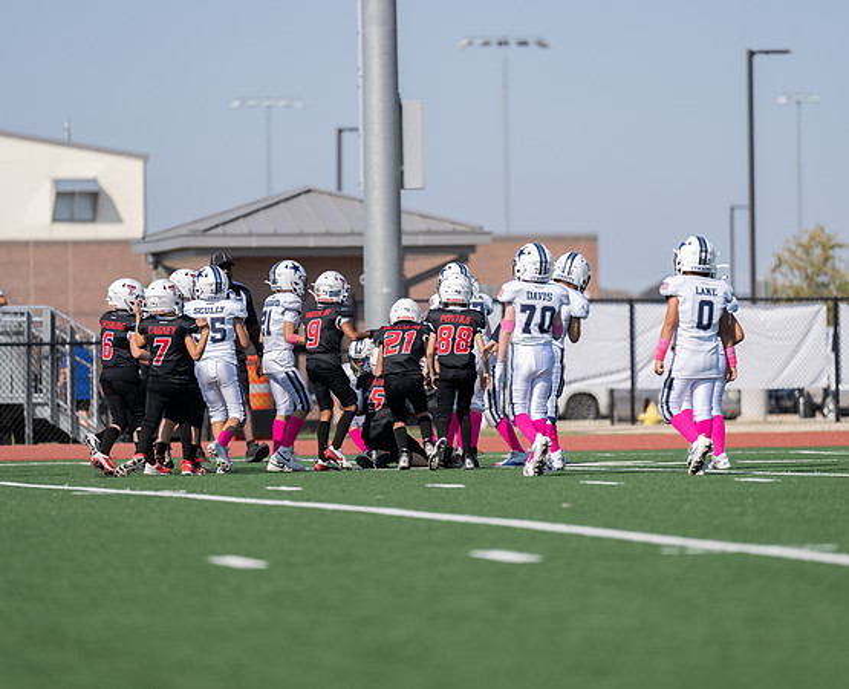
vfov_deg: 6.9
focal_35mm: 227
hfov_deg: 8.5
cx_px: 424
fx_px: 5735
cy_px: 344
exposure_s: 1/2500
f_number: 2.8
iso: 100
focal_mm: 200
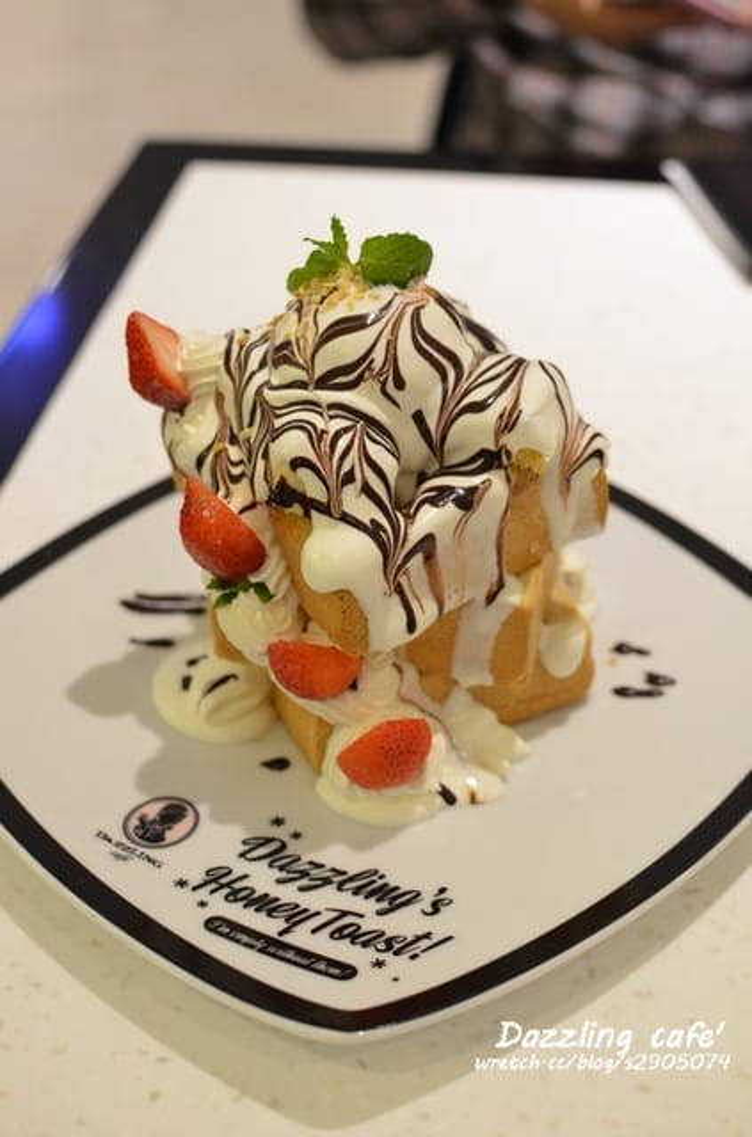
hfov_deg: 25.6
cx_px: 376
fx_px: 1655
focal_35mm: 52
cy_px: 568
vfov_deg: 37.9
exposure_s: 1/80
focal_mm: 35
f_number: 3.2
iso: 1600
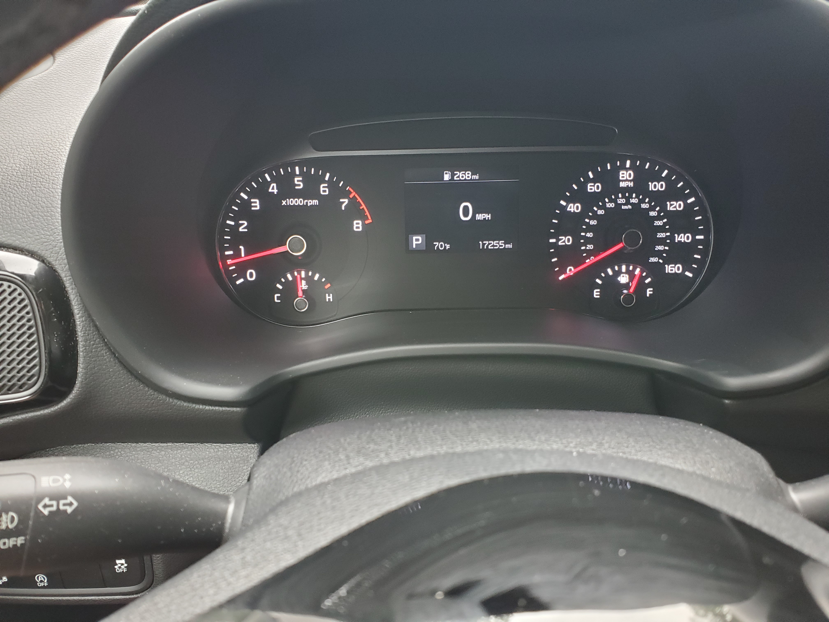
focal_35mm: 26
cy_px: 311
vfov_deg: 53.1
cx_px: 414
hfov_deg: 67.3
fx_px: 623
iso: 320
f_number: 2.4
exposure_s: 1/40
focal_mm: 4.3
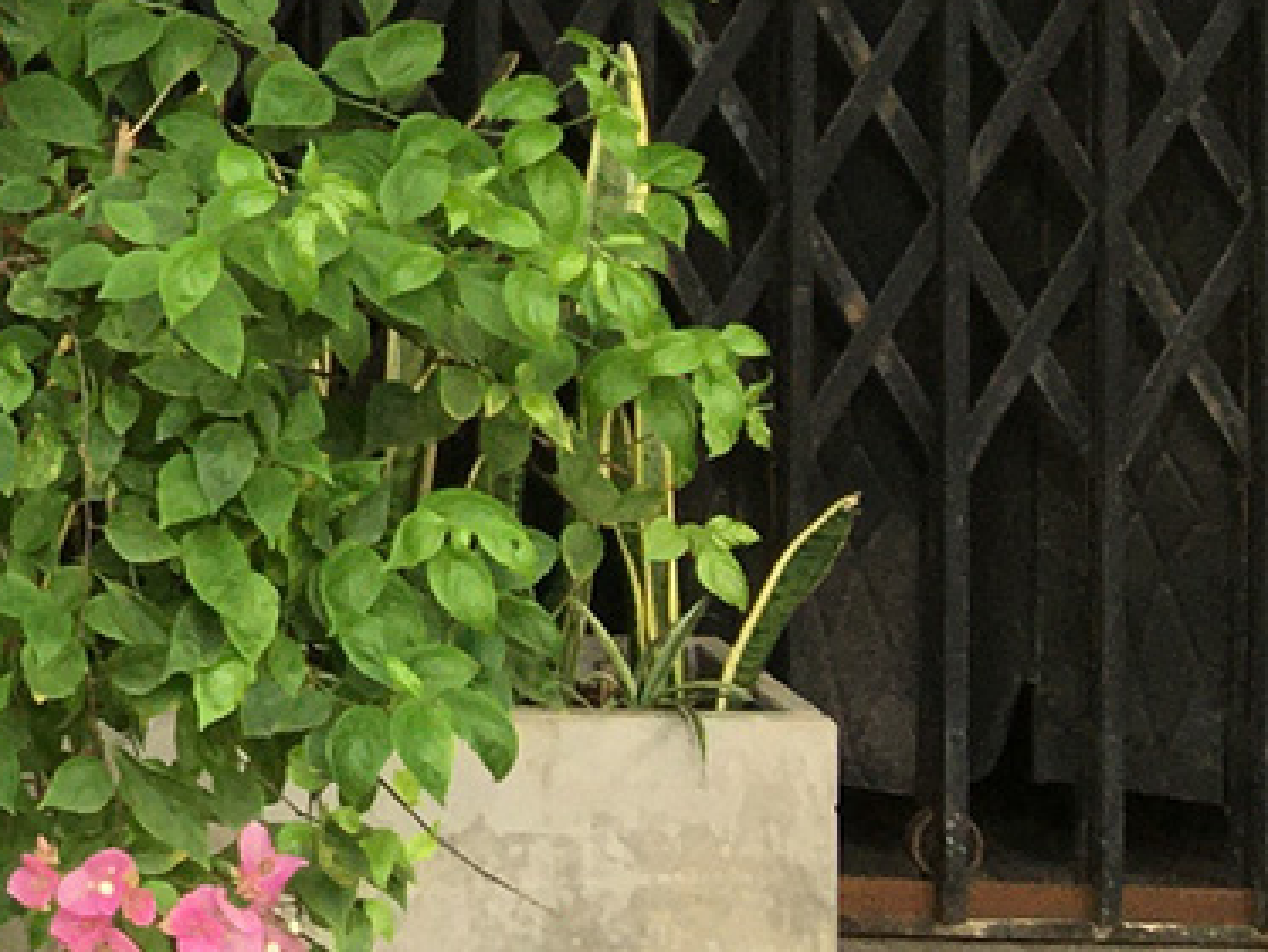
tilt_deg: +1.8
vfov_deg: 9.0
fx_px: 5681
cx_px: -1624
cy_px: -1003
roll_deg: -1.1
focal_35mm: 155
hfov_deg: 11.0
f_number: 2.2
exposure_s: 1/50
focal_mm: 4.15
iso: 32
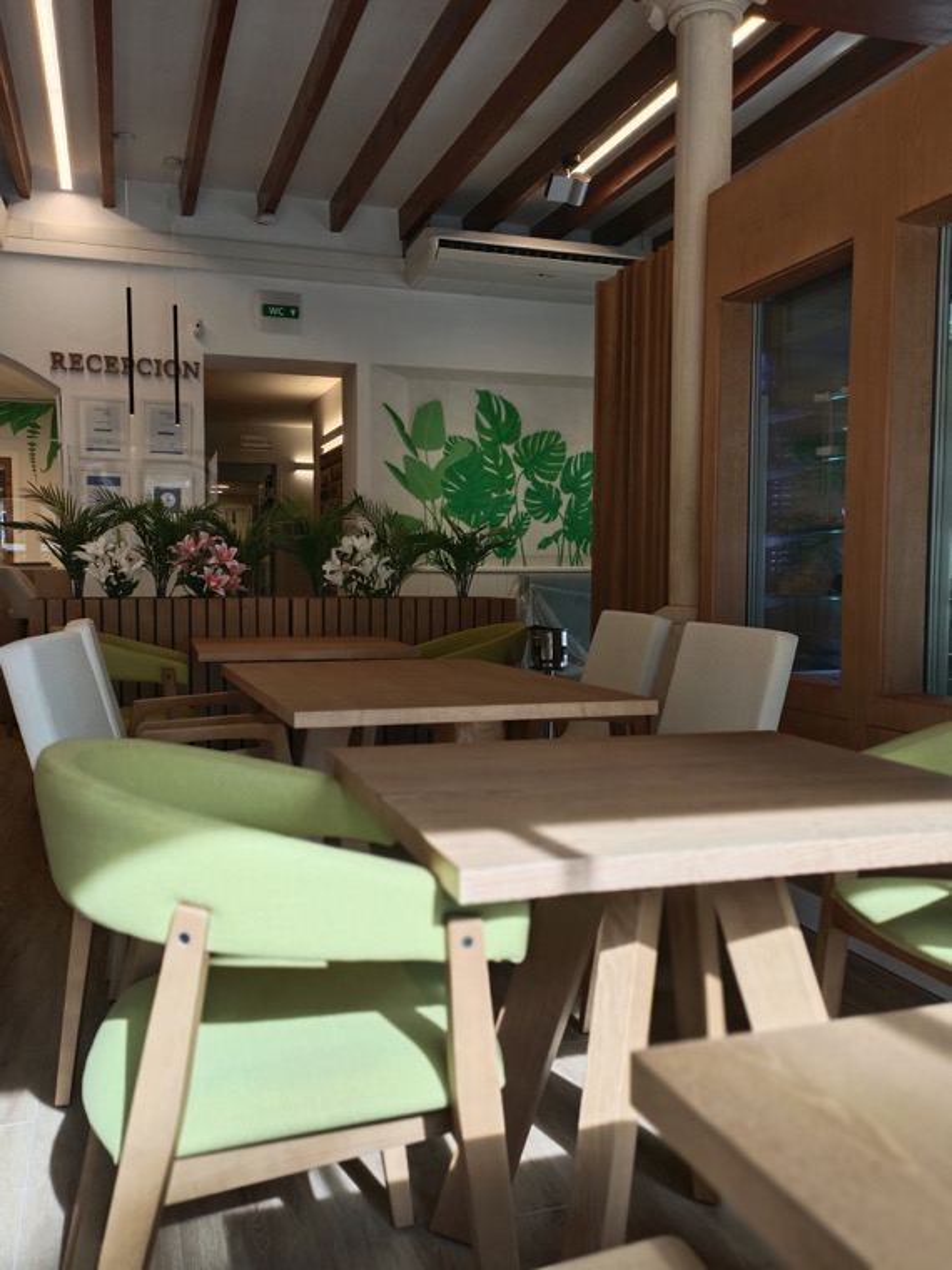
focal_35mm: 25
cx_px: 476
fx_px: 917
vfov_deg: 69.4
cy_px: 635
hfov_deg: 54.9
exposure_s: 1/100
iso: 260
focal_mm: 5.58
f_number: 2
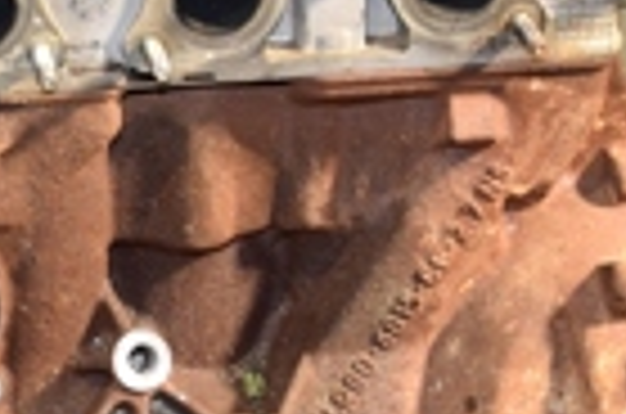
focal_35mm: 152
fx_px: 2637
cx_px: -72
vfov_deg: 9.0
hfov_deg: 13.3
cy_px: 243
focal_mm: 22
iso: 800
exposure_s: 1/80
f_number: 5
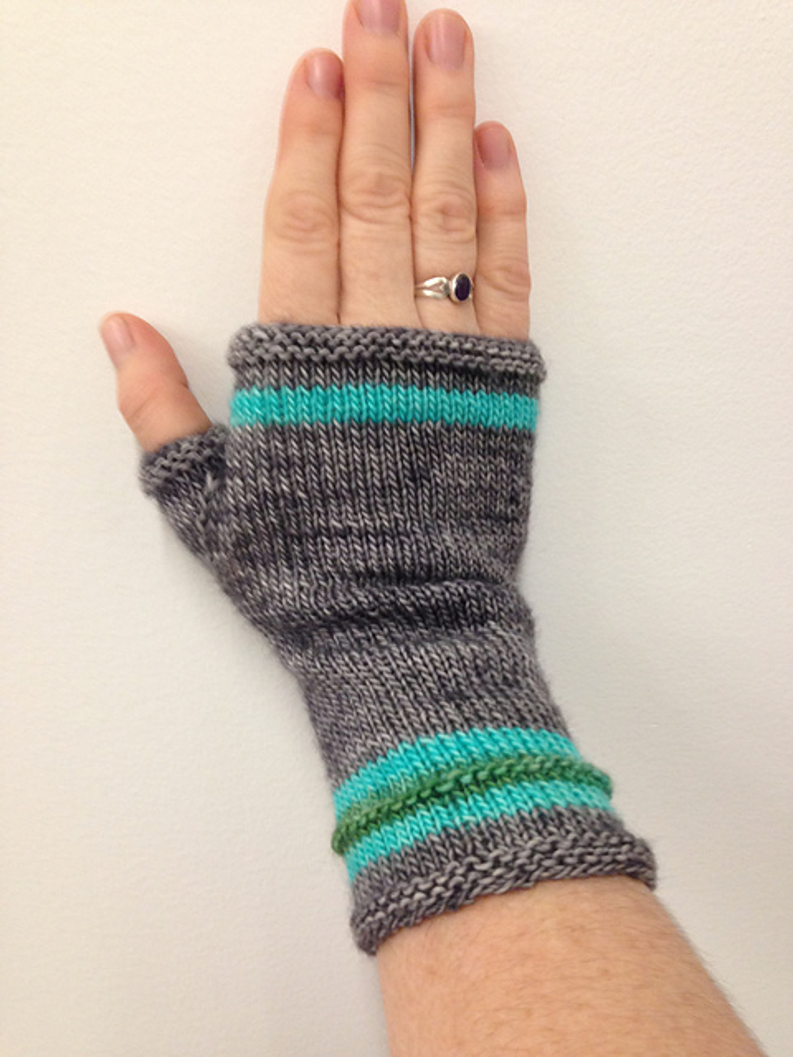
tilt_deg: -16.1
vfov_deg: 55.4
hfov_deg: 42.9
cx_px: 396
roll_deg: +0.6
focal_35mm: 33
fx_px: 1008
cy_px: 528
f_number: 2.4
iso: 160
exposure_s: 1/20
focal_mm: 4.12
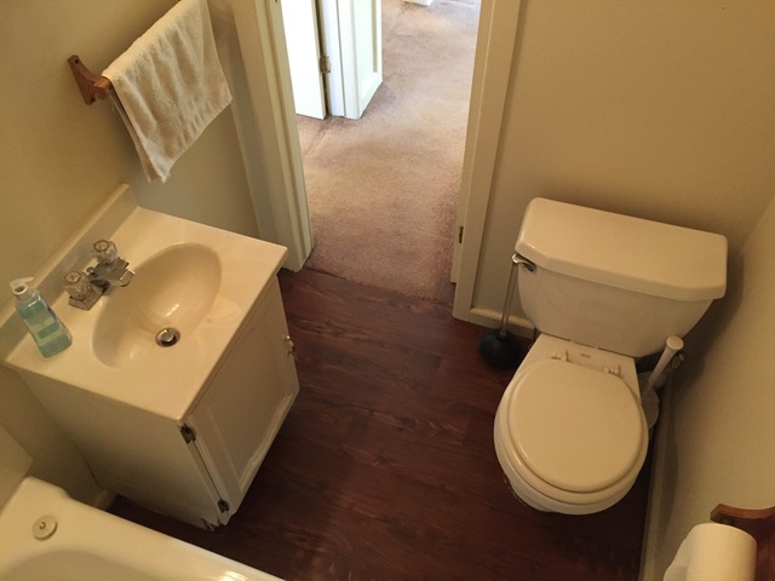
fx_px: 649
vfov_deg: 48.2
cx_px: 388
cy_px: 290
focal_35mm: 29
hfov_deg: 61.7
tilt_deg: -52.3
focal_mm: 4.15
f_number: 2.2
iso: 250
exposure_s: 1/20
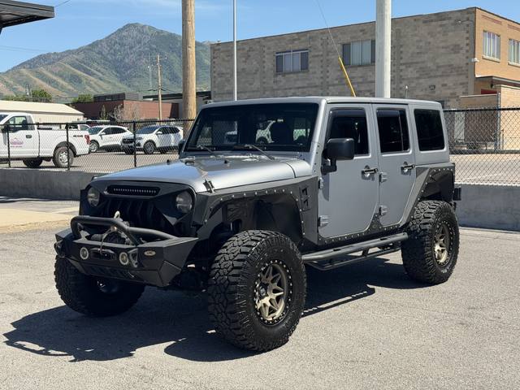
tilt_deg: -3.1
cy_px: 195
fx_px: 721
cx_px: 260
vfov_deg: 30.3
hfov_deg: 39.7
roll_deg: +0.8
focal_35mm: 48
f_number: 1.78
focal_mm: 6.76
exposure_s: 1/1403
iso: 80
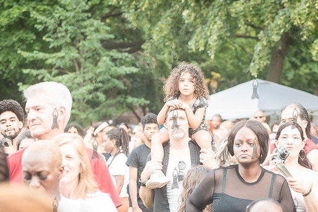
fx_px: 1351
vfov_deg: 9.0
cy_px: 130
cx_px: 174
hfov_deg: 13.4
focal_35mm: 153
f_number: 5
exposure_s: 1/200
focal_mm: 112
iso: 2000
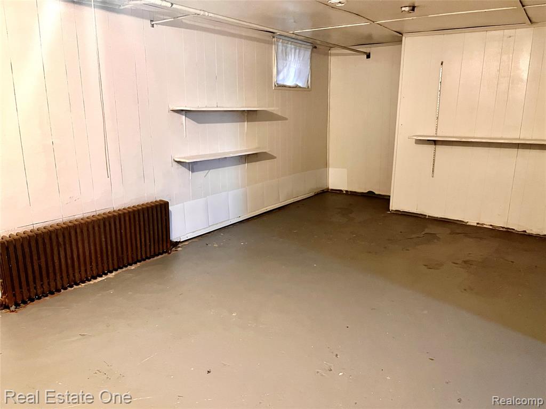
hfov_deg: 67.3
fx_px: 410
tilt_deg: -12.3
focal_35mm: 26
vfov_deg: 53.1
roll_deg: +0.1
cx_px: 273
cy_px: 204
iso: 500
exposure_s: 1/40
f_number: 1.6
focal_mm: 5.1
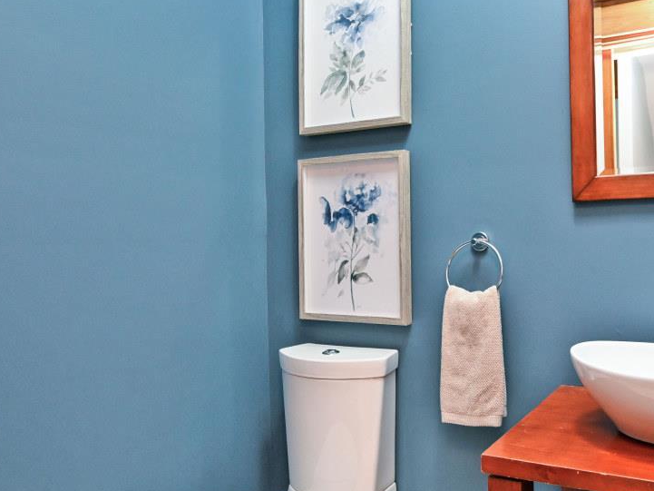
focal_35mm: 28
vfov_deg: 49.8
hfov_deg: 60.5
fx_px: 529
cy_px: 241
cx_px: 479
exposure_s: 1/60
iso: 1800
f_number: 4
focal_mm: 14
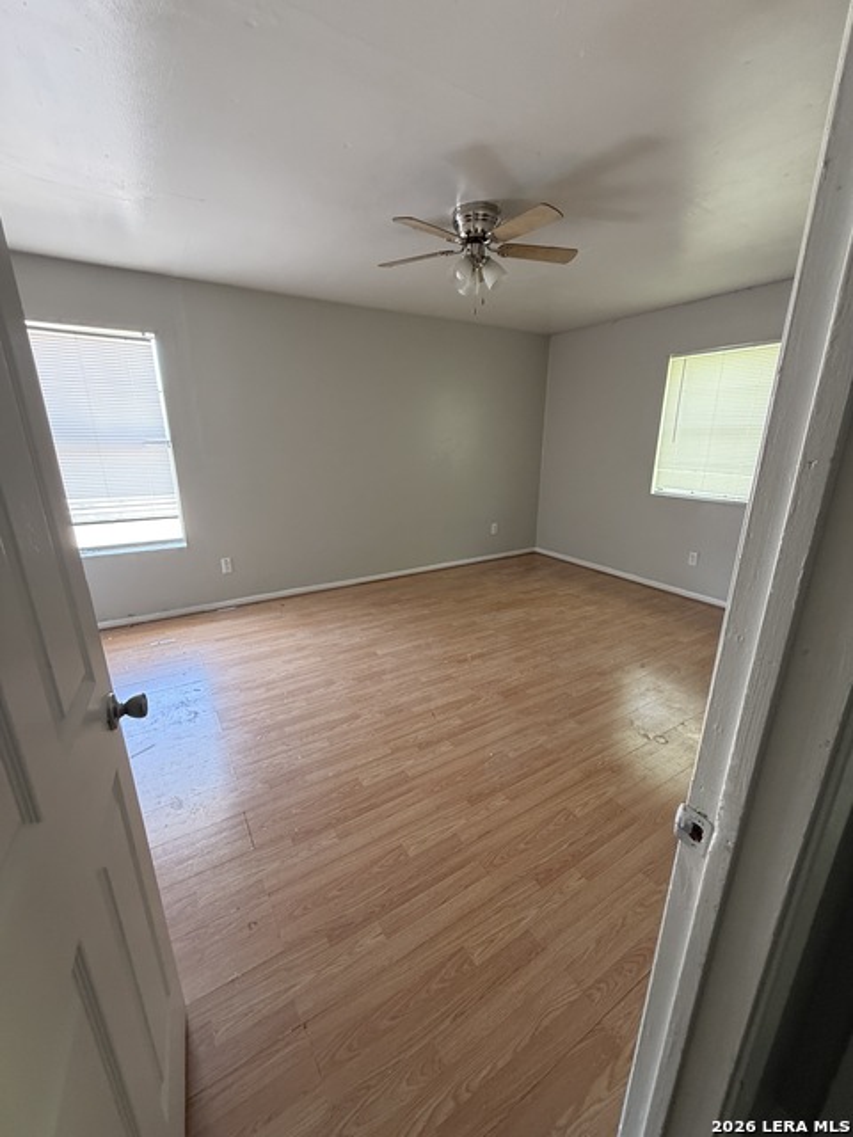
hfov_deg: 85.7
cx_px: 426
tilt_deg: -17.2
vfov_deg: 102.1
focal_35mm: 14
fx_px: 460
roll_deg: -0.8
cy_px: 568
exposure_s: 1/65
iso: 320
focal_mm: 2.22
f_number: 2.2
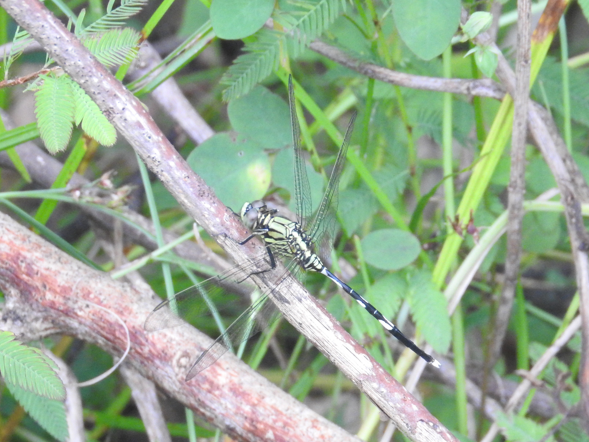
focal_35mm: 429
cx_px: 347
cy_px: 300
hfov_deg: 4.6
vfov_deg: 3.5
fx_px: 7300
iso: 800
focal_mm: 53.7
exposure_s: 1/25
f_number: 5.5
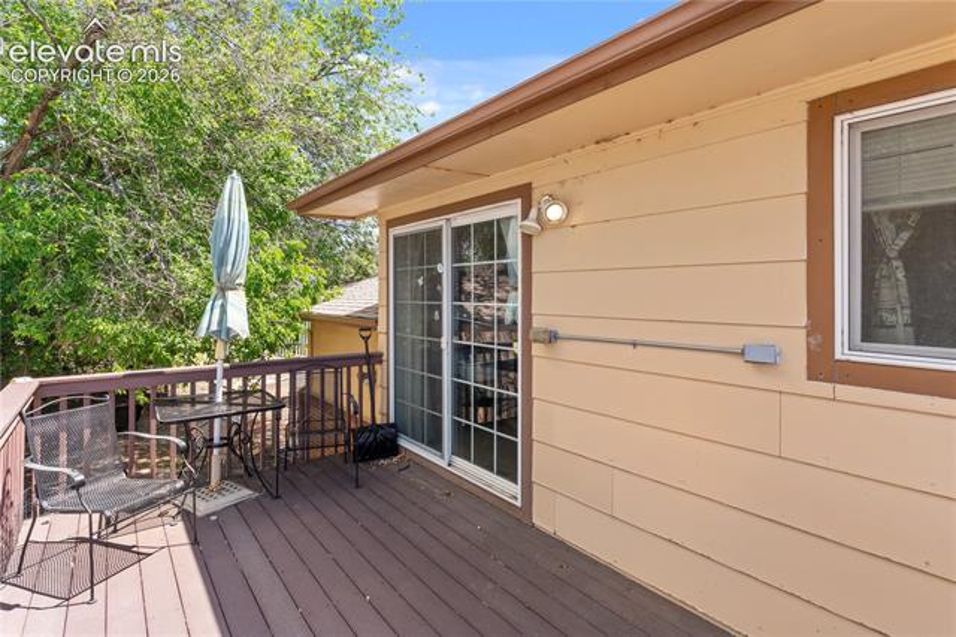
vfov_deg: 72.0
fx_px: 438
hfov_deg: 95.0
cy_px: 318
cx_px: 478
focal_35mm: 16
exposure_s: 1/125
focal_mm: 11
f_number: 8
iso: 100
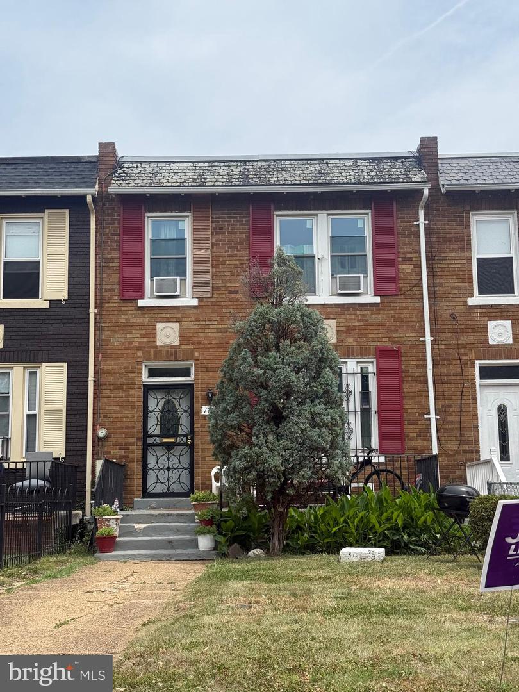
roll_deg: +0.3
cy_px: 346
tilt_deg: +10.3
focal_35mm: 48
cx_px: 260
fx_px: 960
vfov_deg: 39.7
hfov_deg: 30.3
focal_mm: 6.76
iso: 64
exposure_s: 1/4329
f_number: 1.78
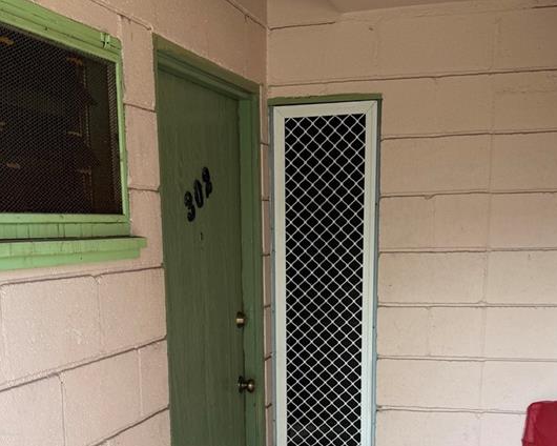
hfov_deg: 35.4
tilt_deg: -10.9
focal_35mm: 53
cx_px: 270
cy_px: 428
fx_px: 874
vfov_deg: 27.3
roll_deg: +0.6
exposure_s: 1/166
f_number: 1.78
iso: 64
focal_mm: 6.76
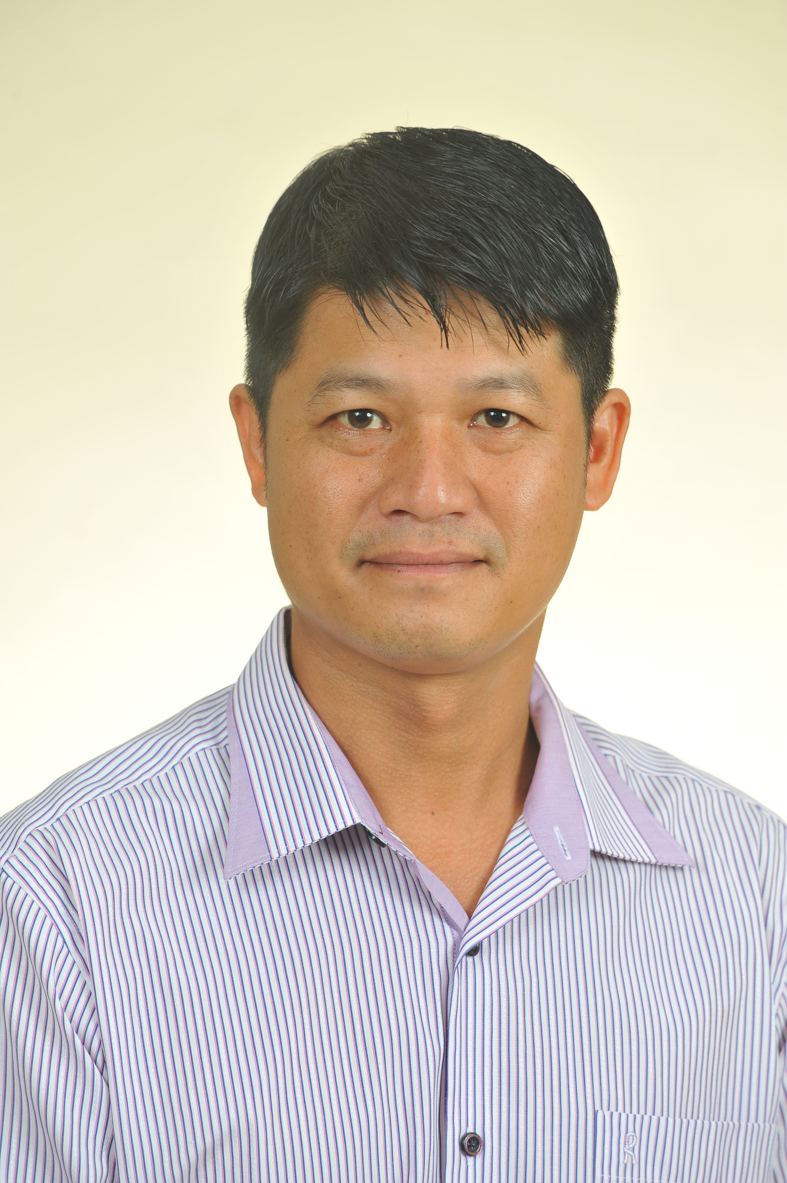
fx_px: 5746
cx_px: 394
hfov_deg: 7.8
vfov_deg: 11.8
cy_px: 592
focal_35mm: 175
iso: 200
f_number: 7.1
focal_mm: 175
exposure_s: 1/100
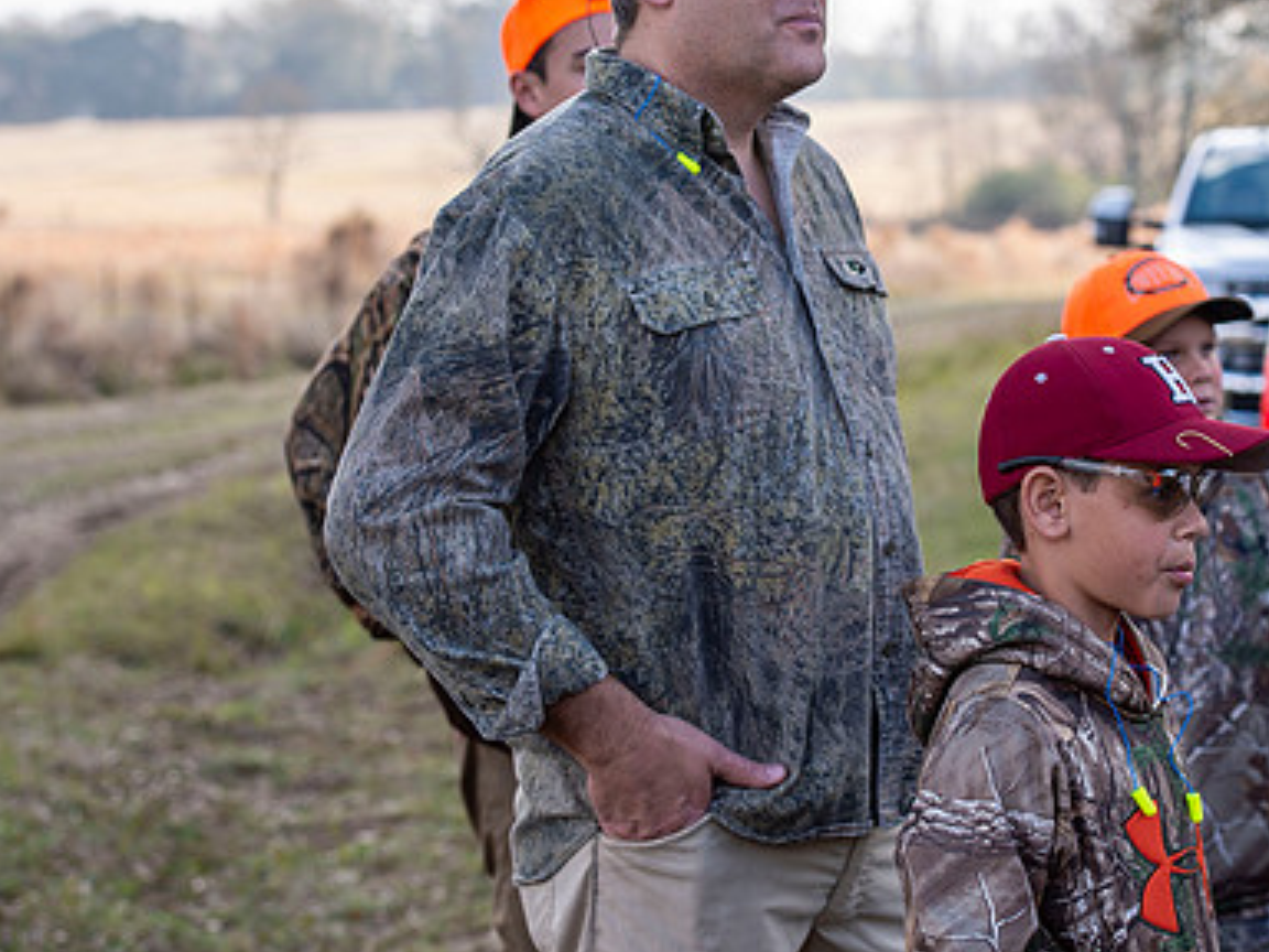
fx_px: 3996
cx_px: 816
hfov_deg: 18.0
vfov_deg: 13.6
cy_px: 433
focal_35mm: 109
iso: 200
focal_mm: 75
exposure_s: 1/400
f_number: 5
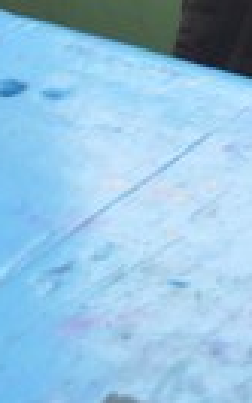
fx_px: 2502
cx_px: 896
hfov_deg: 5.3
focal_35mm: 227
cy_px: -232
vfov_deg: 9.0
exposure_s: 1/125
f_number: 4.2
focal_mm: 31
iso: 720
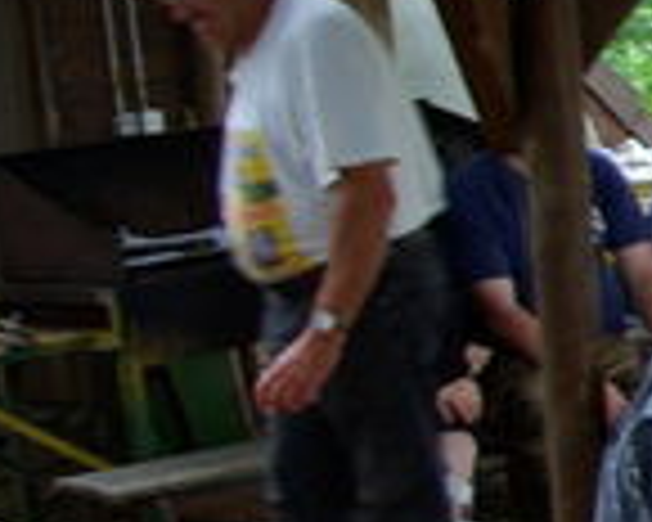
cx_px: 1264
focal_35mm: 112
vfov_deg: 13.7
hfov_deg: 14.5
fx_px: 2161
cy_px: 178
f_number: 3.5
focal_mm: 18
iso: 125
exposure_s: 1/30
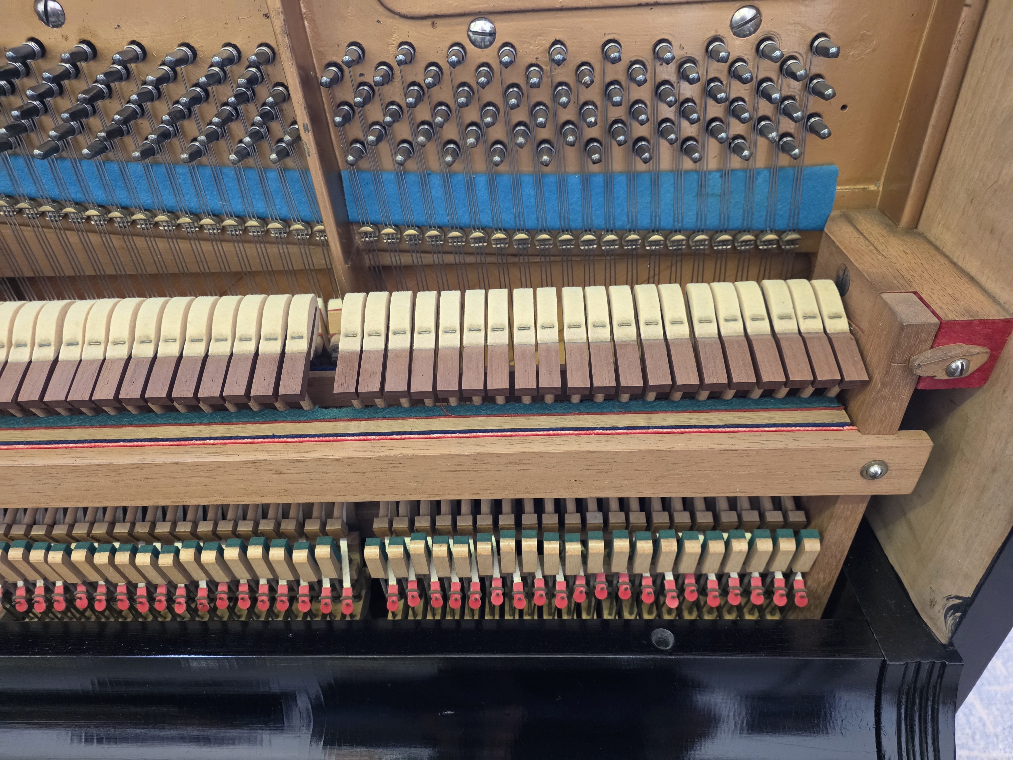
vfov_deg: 58.9
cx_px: 506
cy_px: 380
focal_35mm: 23
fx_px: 673
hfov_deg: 73.9
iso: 640
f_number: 1.7
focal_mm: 6.25
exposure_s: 1/100
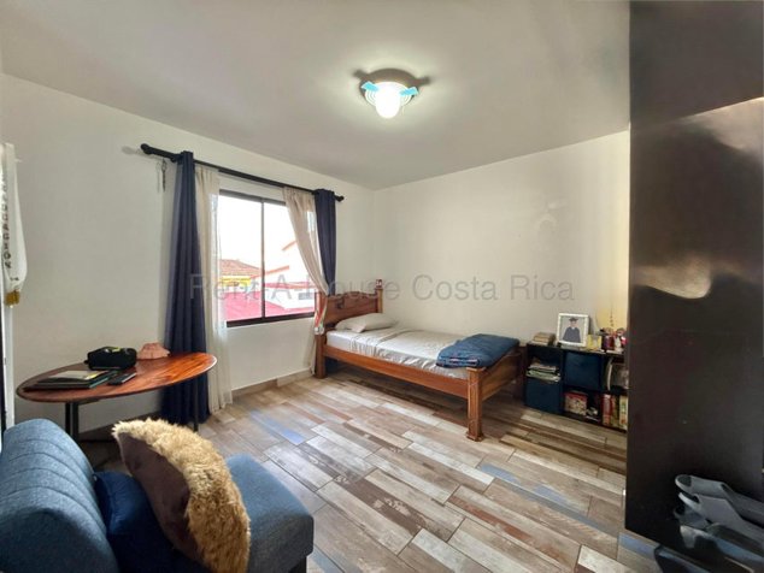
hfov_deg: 102.0
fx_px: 309
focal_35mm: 14
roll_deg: -1.3
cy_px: 286
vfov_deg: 85.7
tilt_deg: -0.6
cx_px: 382
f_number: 2.2
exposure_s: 1/30
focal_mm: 2.22
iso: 640
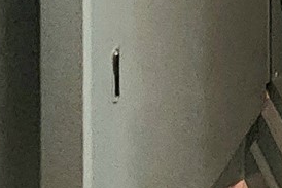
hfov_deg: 17.4
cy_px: -588
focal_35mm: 101
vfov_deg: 7.8
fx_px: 792
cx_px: 466
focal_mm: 2.2
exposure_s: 1/60.2
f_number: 2.2
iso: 400
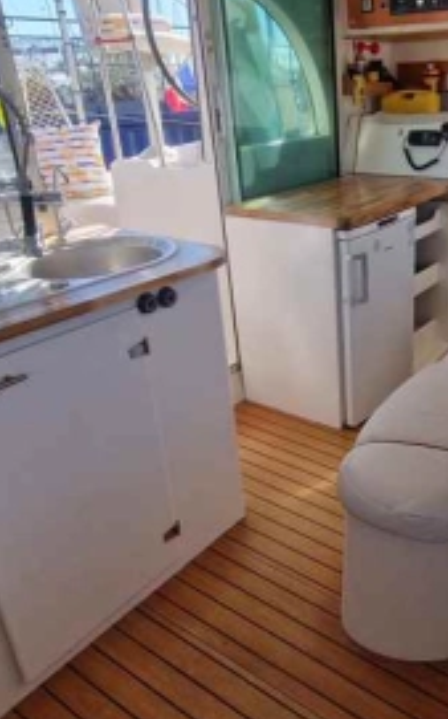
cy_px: 362
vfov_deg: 66.5
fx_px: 548
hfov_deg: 42.4
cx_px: 361
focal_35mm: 28
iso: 50
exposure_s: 1/662
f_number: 2.2
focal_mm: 2.2
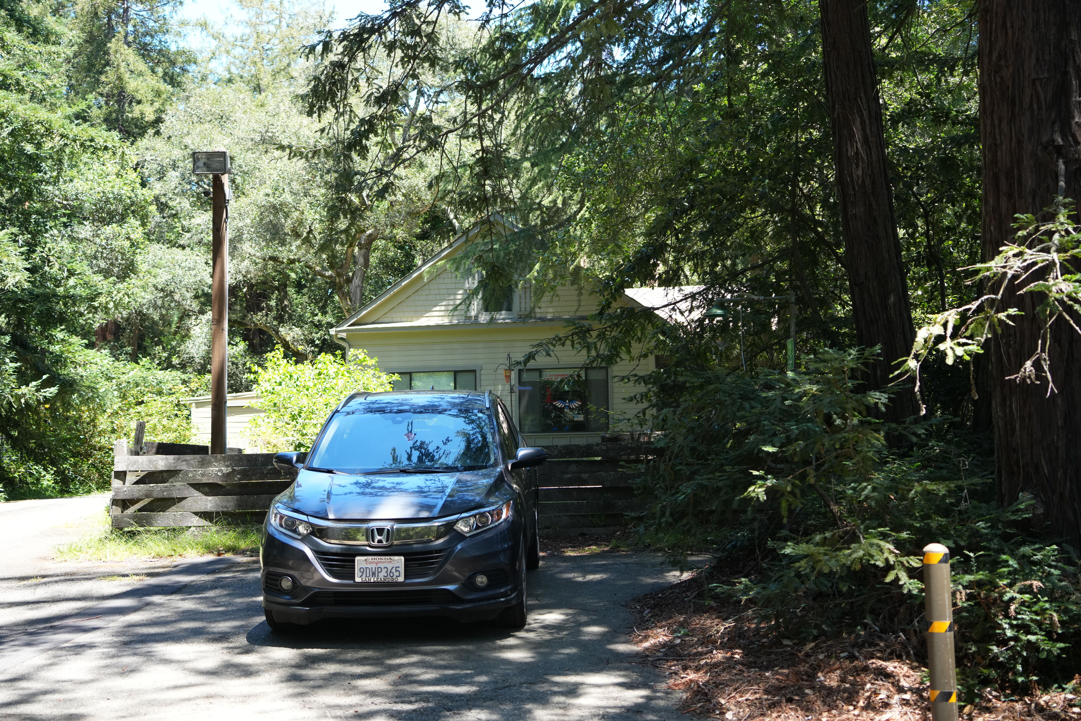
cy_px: 360
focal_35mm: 50
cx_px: 540
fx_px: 1501
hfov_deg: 39.6
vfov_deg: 27.0
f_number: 4.5
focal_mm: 50
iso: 640
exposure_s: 1/320
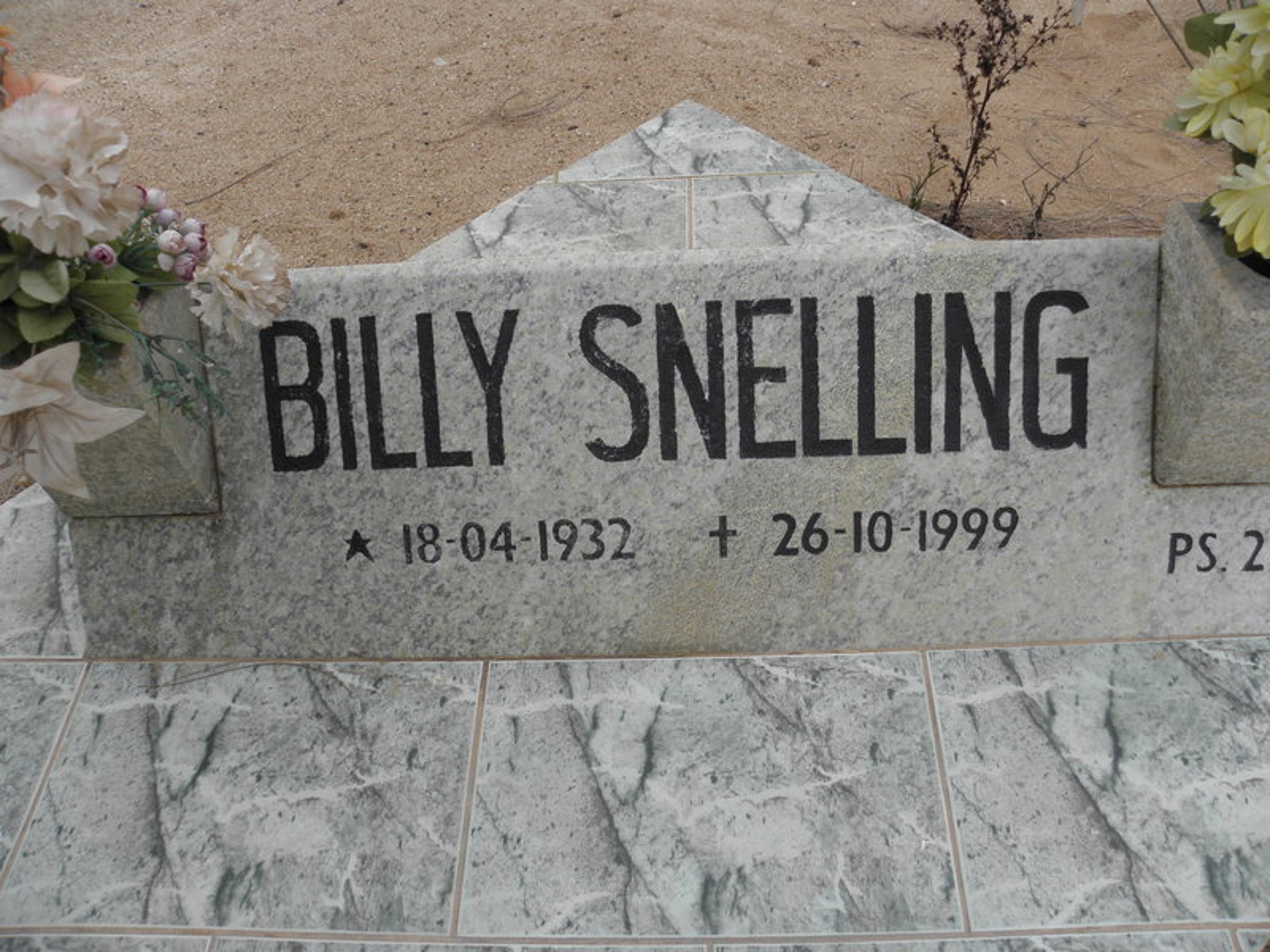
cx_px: 635
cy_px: 476
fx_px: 954
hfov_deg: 67.3
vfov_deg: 53.1
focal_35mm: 26
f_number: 2.8
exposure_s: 1/60
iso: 64
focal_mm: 4.6
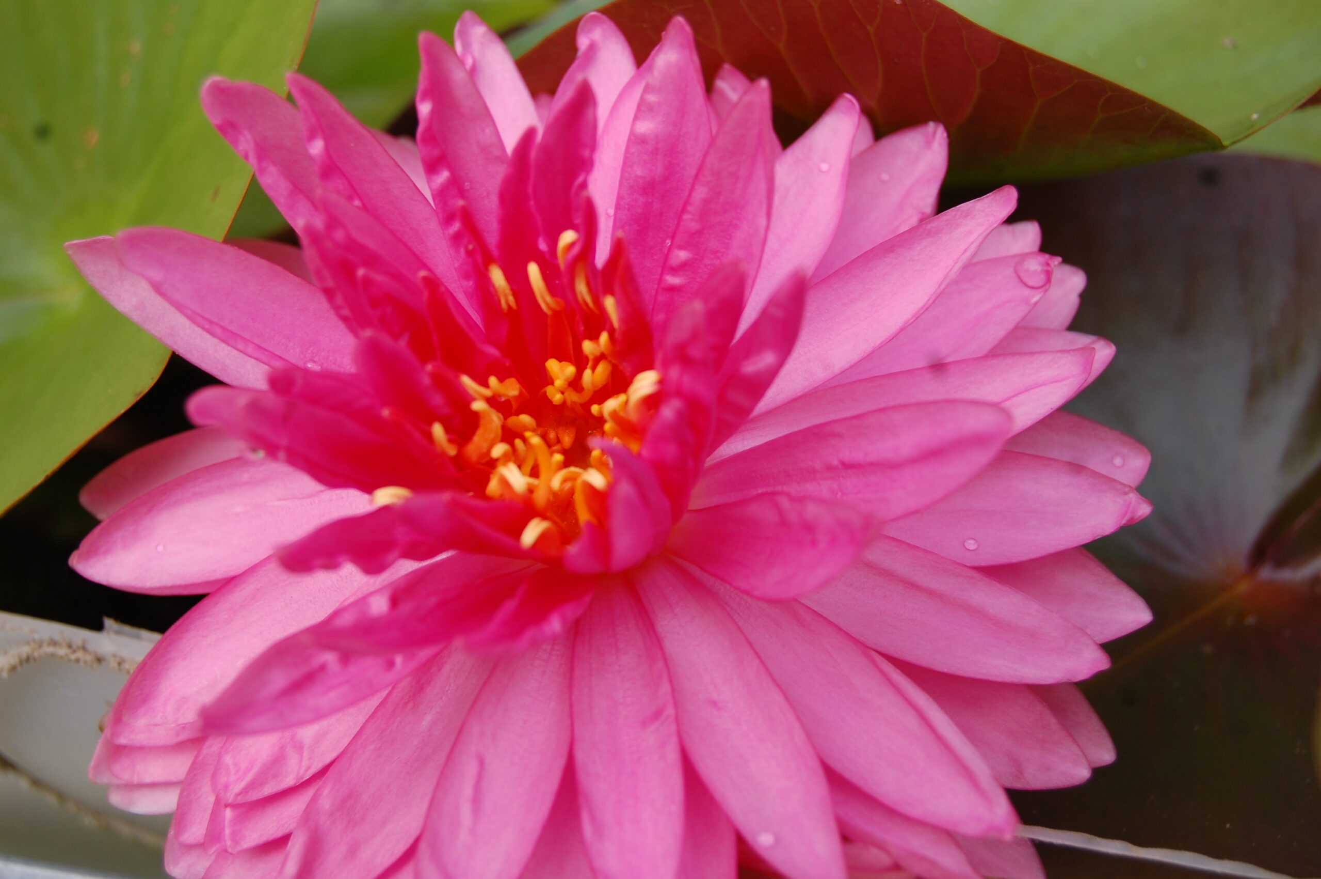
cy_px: 440
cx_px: 660
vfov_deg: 22.6
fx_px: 2200
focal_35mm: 60
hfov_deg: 33.4
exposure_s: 1/160
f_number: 6.3
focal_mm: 40
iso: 200
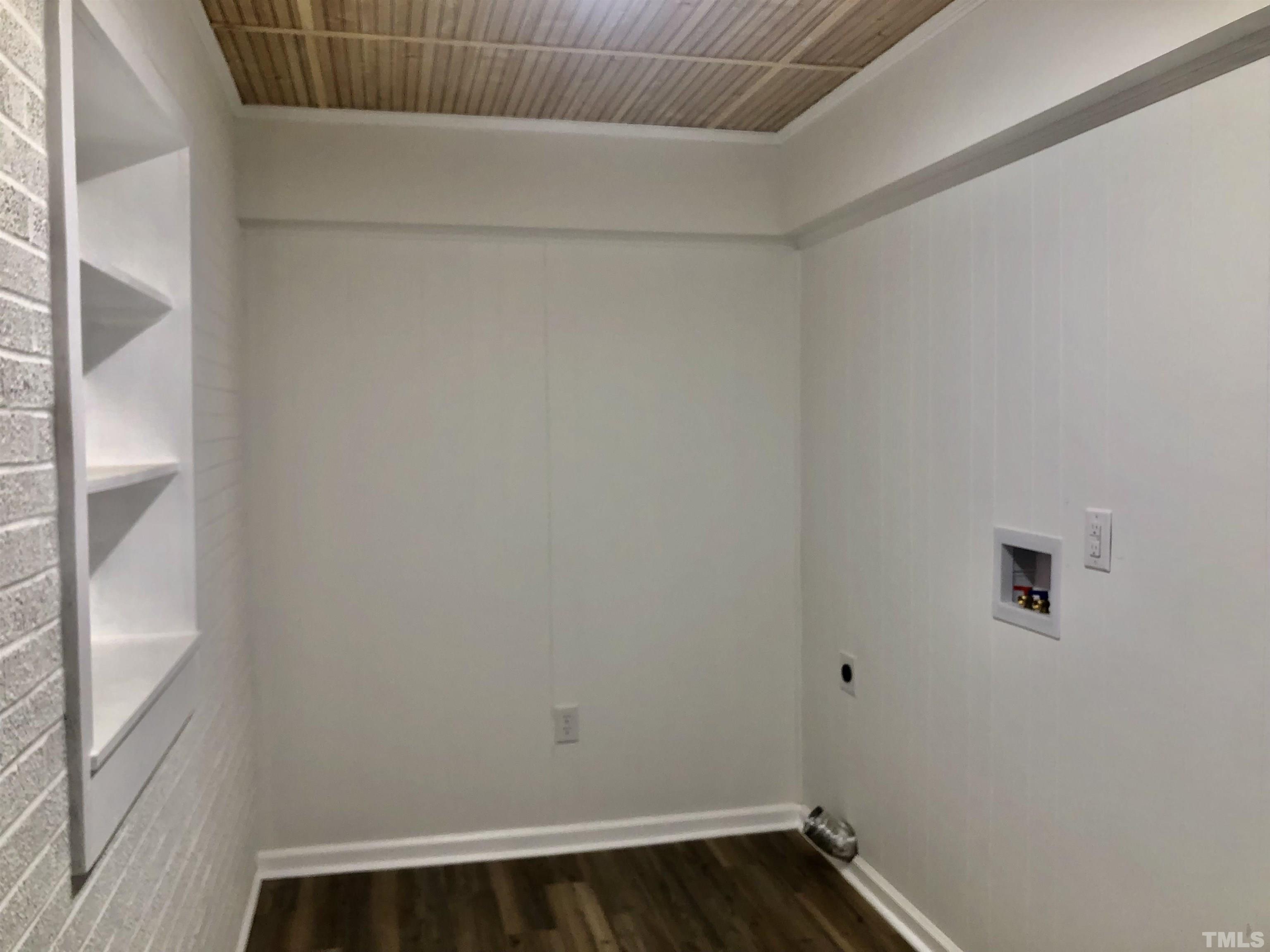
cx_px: 635
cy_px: 476
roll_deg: +0.9
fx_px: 1027
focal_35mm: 28
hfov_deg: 63.4
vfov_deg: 49.7
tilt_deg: -4.5
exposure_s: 1/120
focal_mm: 3.99
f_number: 1.8
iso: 64
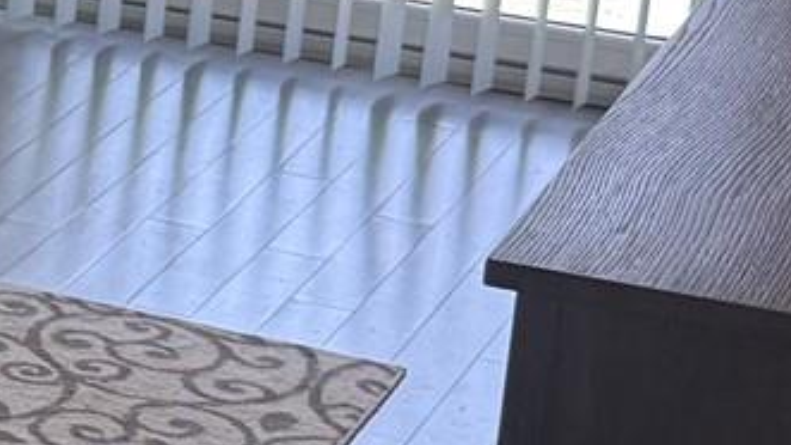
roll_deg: -0.5
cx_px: -829
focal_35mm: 162
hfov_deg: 11.8
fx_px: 3397
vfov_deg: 7.5
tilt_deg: -18.0
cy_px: 43
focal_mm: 6.76
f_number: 1.78
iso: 125
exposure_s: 1/133
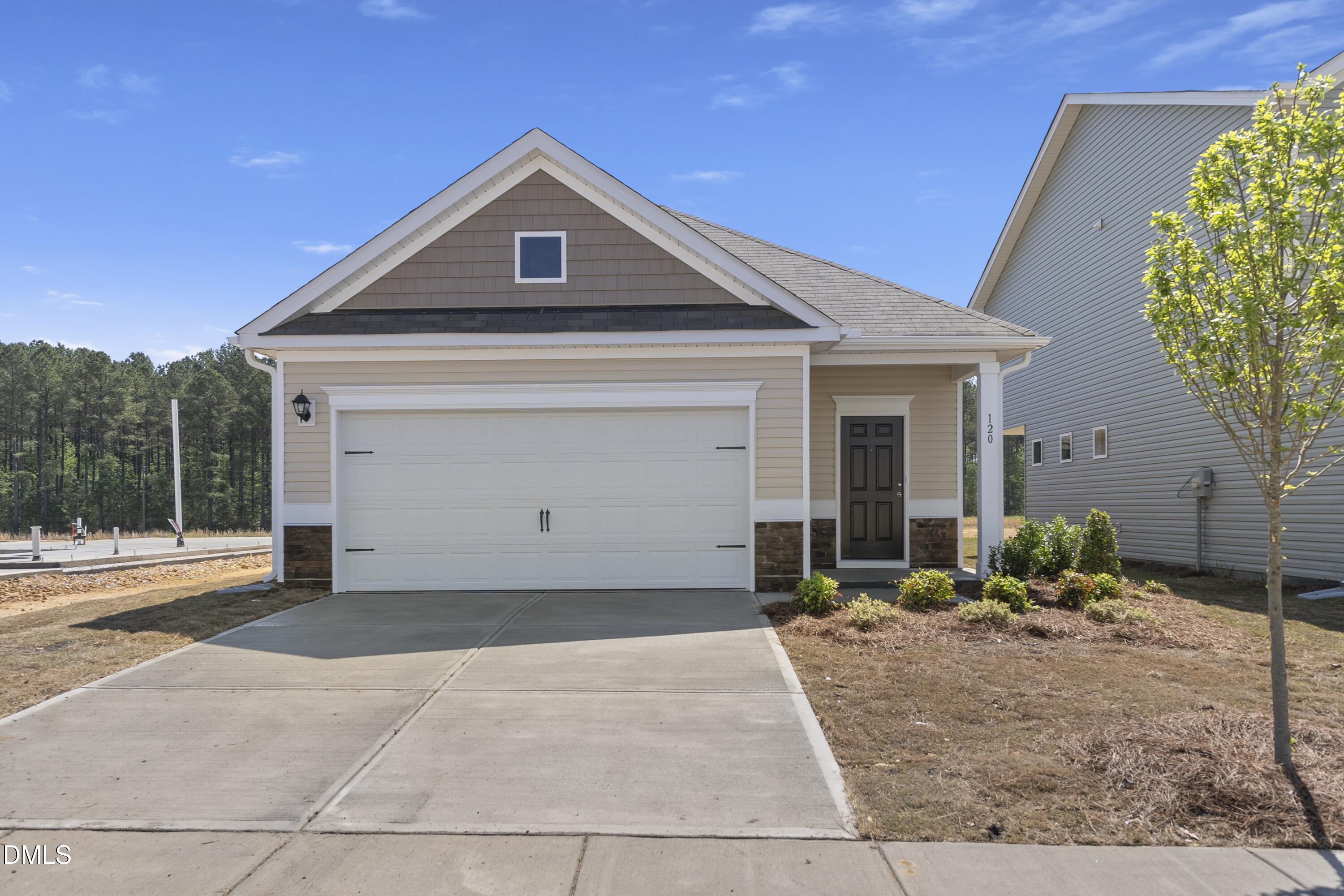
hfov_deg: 73.7
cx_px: 672
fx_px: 896
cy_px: 448
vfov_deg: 53.1
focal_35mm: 24
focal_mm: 16
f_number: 5.6
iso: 100
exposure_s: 1/500
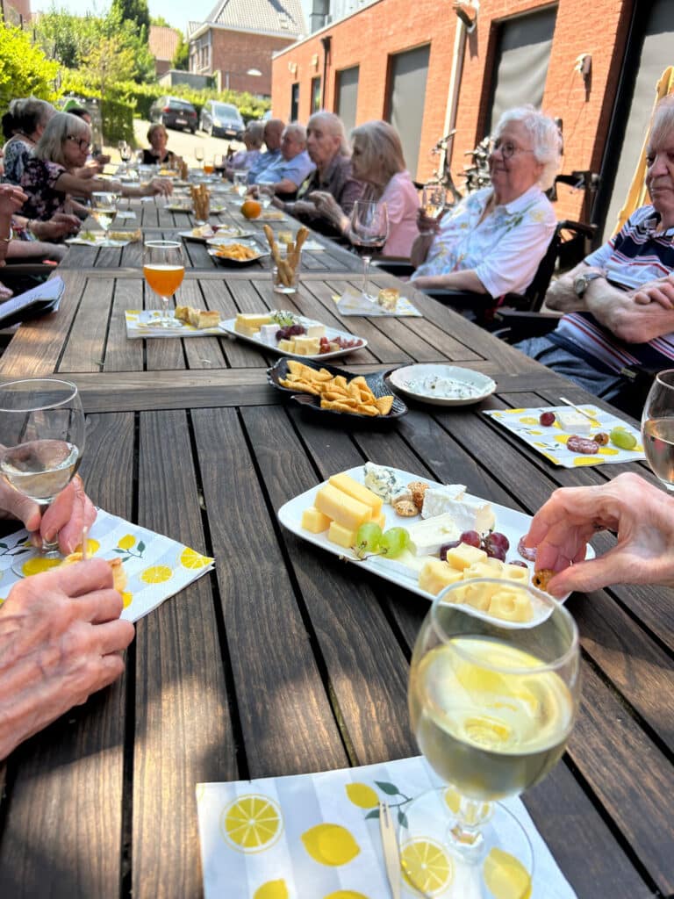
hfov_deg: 53.1
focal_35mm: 26
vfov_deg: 67.3
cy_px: 450
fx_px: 675
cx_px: 337
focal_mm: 5.7
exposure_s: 1/658
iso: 50
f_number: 1.5
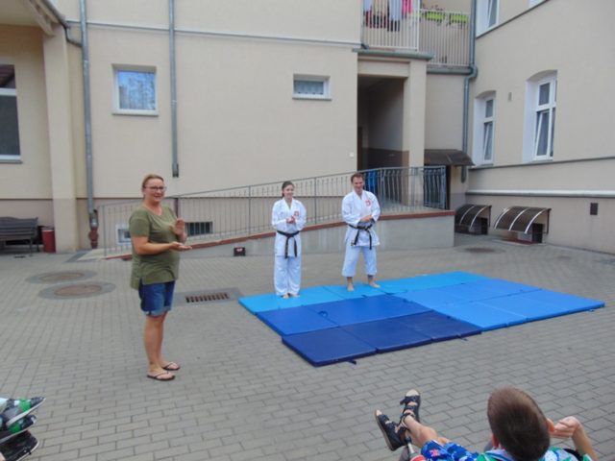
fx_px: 444
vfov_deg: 54.9
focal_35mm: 25
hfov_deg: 69.4
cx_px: 308
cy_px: 230
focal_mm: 4.5
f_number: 3
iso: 80
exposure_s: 1/250
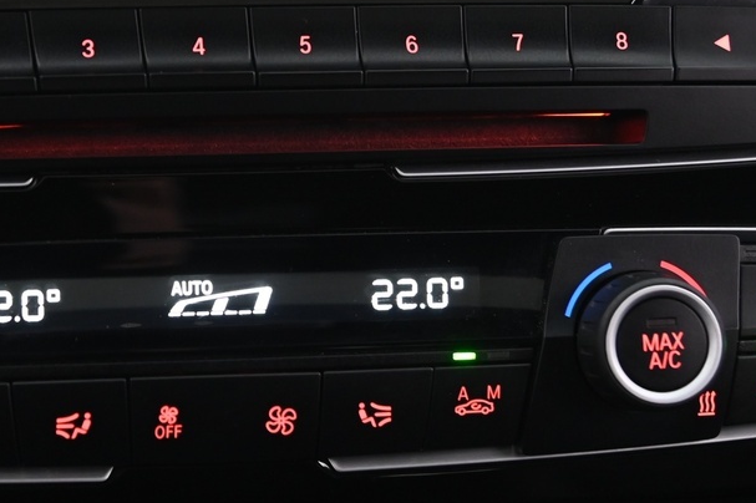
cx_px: 169
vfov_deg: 12.8
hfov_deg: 19.0
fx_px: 2246
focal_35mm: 107
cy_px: 195
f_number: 4
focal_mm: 40
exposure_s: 1/15
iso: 2000
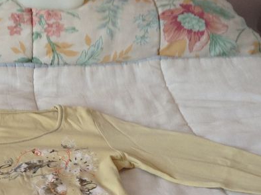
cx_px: 21
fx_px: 670
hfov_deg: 21.5
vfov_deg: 16.4
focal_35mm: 89
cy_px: 171
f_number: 2.4
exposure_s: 1/24
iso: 50
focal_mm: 4.28
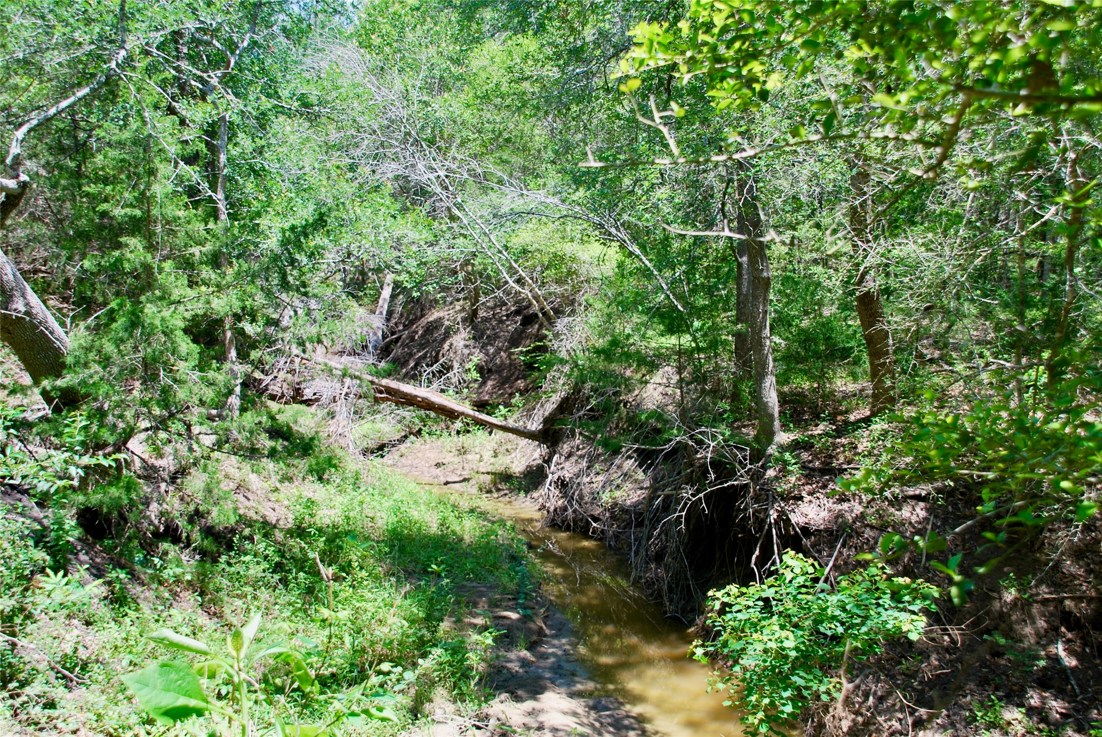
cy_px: 368
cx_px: 551
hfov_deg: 51.2
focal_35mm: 38
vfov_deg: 35.6
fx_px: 1149
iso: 100
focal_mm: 25
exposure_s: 1/125
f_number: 5.6
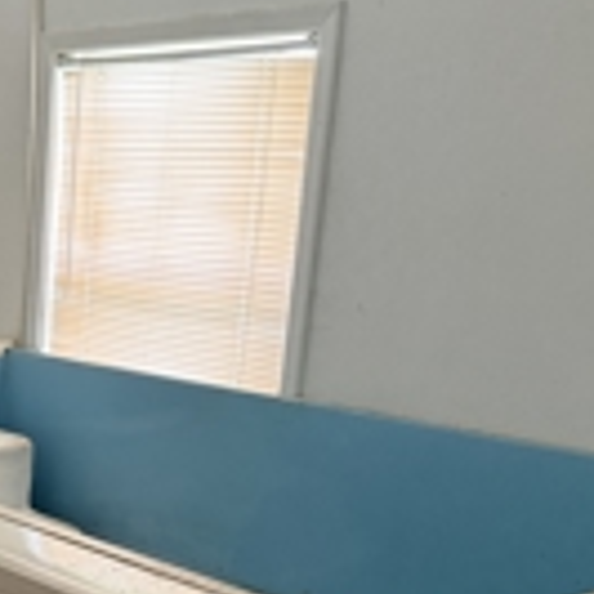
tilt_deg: -16.3
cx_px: -138
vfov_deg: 26.0
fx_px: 1242
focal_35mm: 64
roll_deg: -0.1
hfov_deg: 24.2
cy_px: 536
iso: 640
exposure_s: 1/60
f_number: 1.78
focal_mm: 6.76
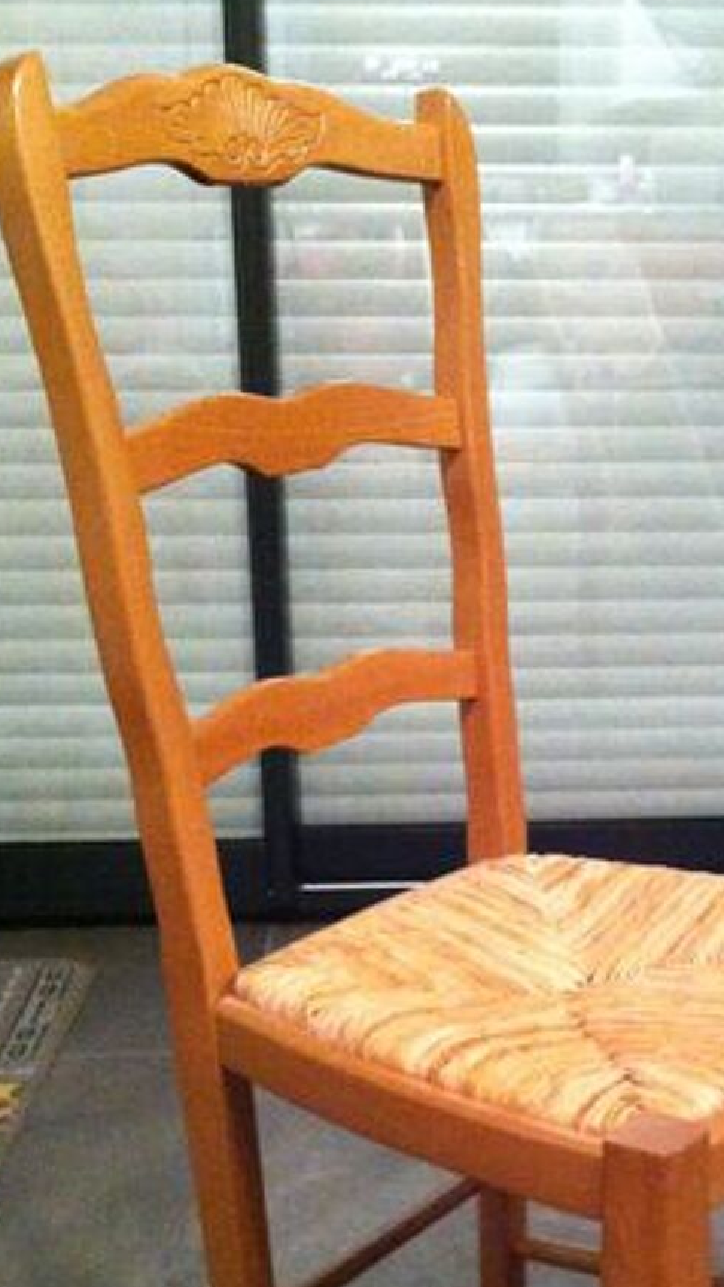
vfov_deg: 35.1
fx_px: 2014
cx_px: 587
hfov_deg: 20.1
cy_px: 865
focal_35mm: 59
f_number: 2.8
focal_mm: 3.85
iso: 800
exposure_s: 1/15
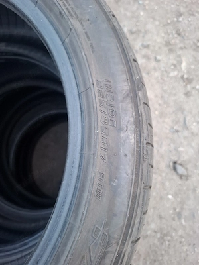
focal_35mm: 23
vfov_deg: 73.9
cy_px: 132
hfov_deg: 58.9
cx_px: 100
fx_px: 176
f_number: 1.8
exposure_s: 1/33
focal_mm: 5.54
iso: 400
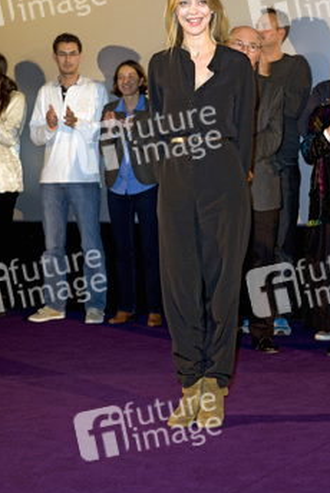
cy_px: 212
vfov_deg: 28.0
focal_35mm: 72
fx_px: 988
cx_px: 190
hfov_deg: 19.0
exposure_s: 1/50
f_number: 4.5
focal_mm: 62
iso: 1000
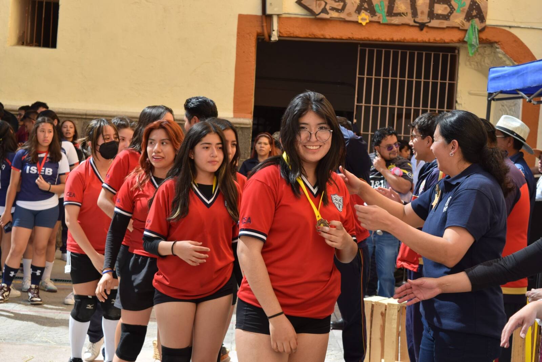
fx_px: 1242
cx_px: 271
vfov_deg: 16.6
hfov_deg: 24.6
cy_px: 181
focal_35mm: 82
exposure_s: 1/250
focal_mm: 55
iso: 220
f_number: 8
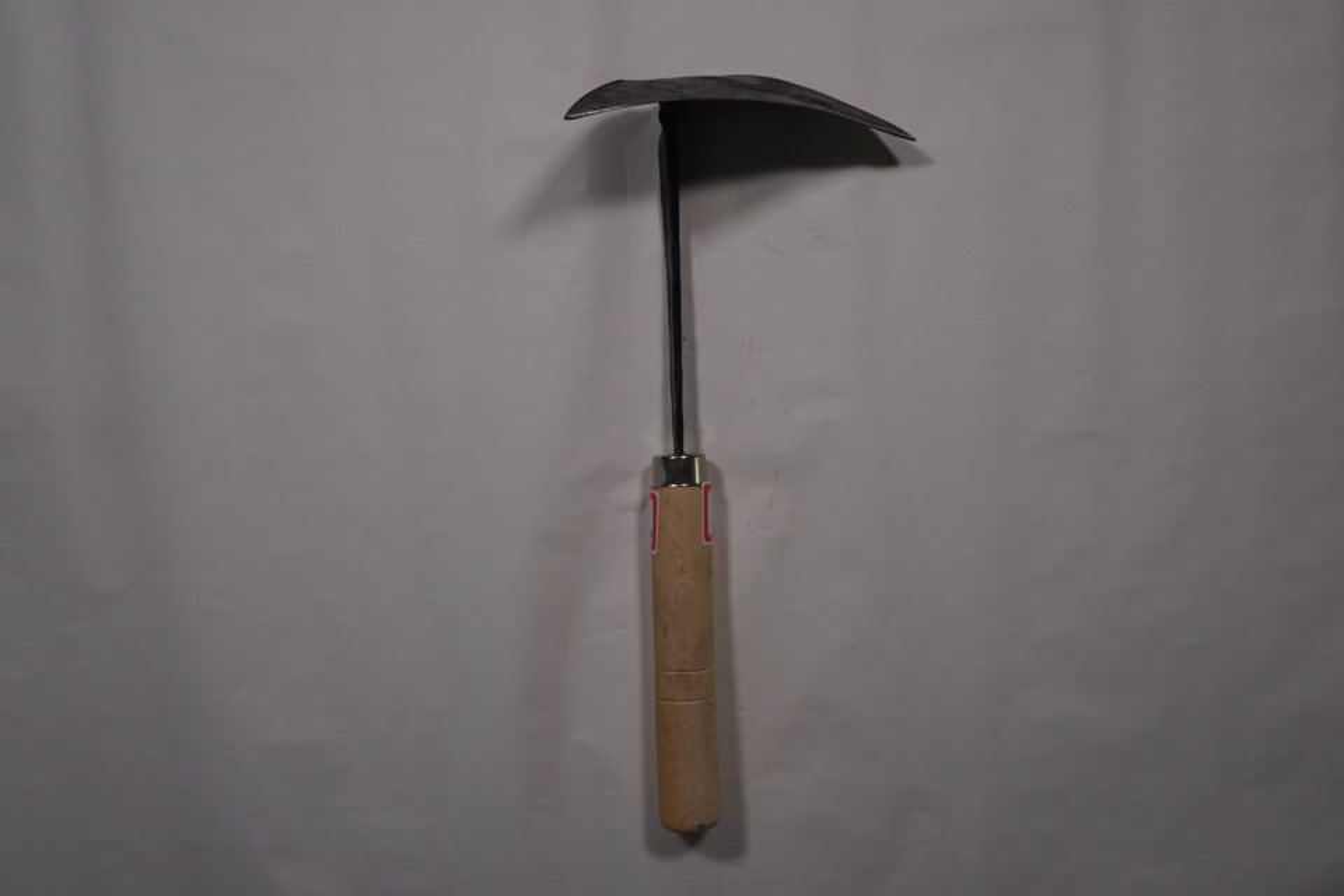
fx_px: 1176
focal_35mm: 32
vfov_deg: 41.7
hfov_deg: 59.5
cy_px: 448
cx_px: 672
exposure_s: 1/160
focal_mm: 21
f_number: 4
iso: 250
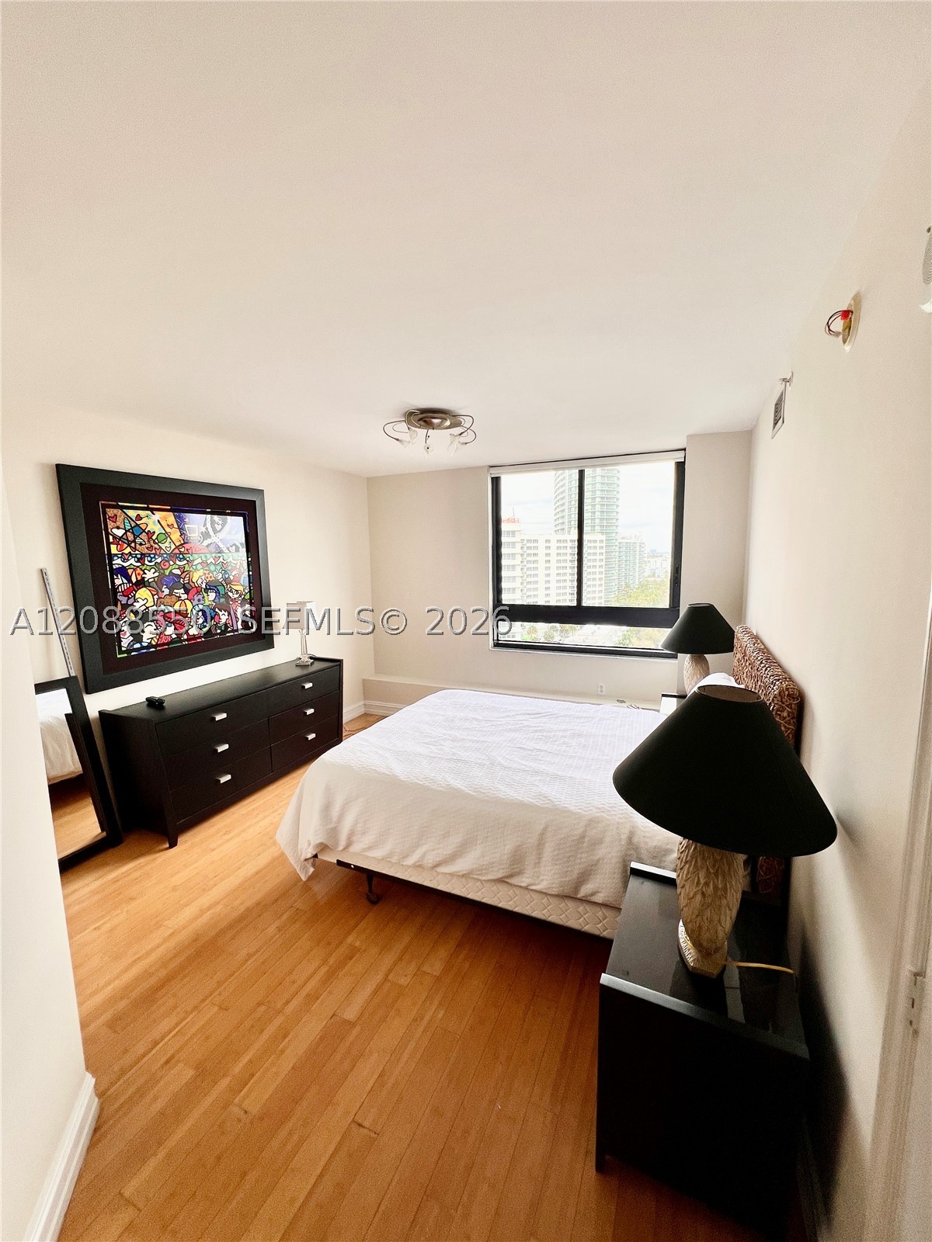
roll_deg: +1.8
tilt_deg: -7.4
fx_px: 467
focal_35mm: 13
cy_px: 621
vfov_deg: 106.2
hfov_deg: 89.9
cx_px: 466
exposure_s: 1/99
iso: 40
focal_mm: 1.57
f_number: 1.8
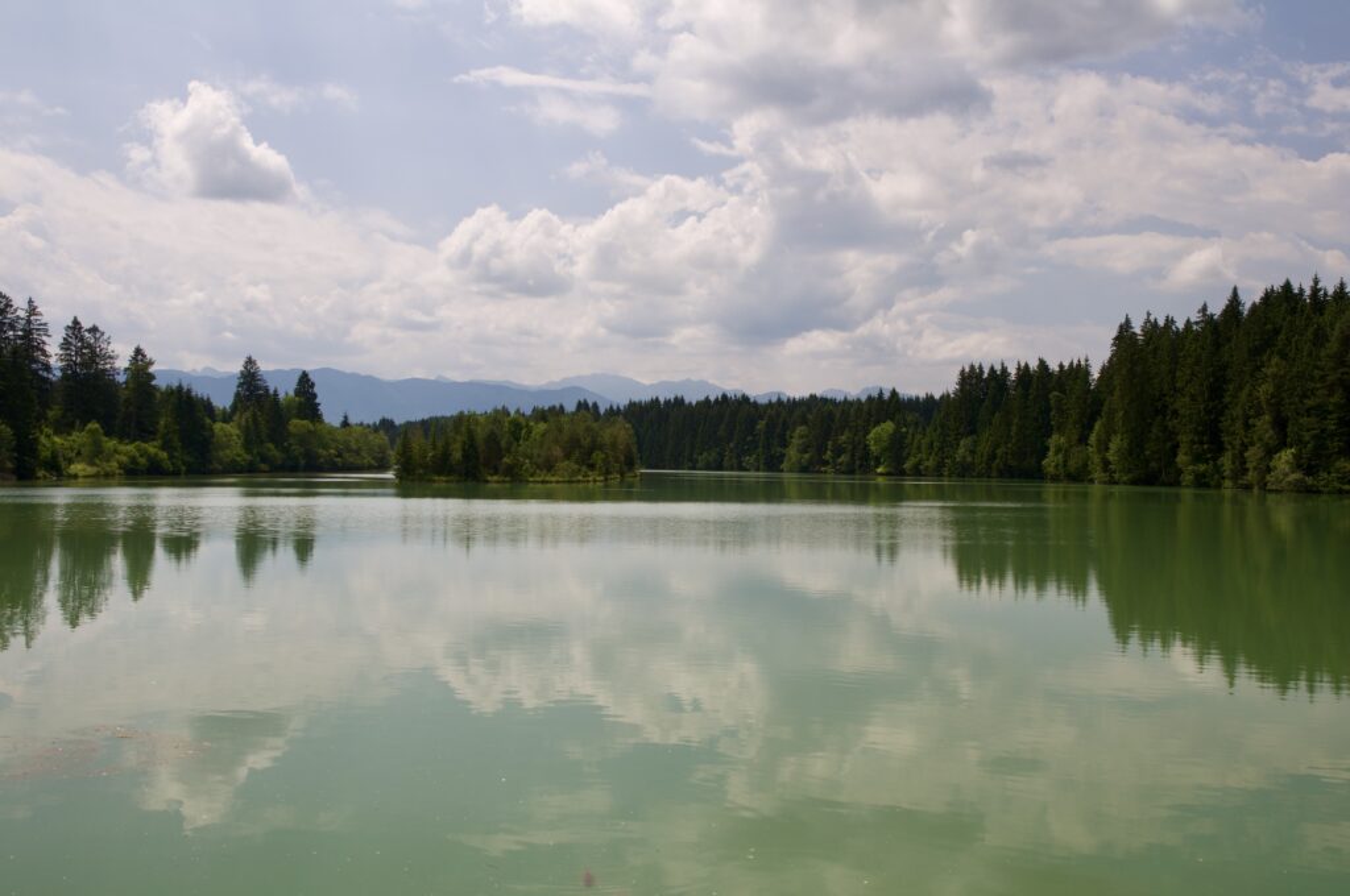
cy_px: 448
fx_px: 1348
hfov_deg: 53.2
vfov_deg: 36.8
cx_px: 675
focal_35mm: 36
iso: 200
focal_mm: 24
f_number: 8
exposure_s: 1/250
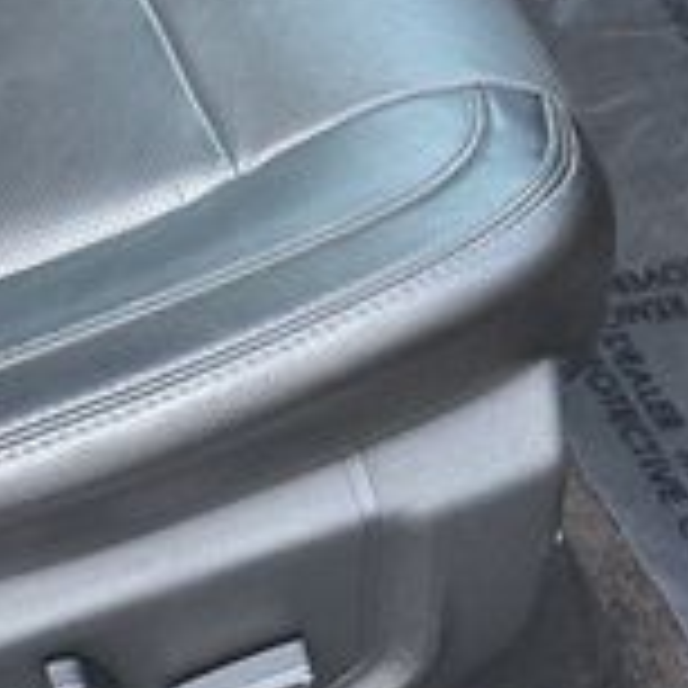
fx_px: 1911
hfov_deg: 19.7
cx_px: -13
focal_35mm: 85
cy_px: -252
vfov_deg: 18.7
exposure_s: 1/120
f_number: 1.7
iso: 320
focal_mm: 6.3
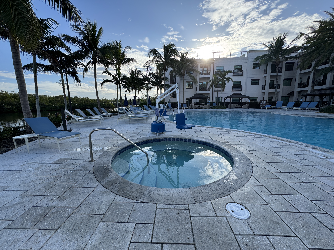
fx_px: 135
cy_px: 125
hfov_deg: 102.1
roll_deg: +0.8
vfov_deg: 85.7
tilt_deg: -10.3
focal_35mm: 14
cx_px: 167
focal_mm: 2.22
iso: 40
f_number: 2.2
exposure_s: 1/763
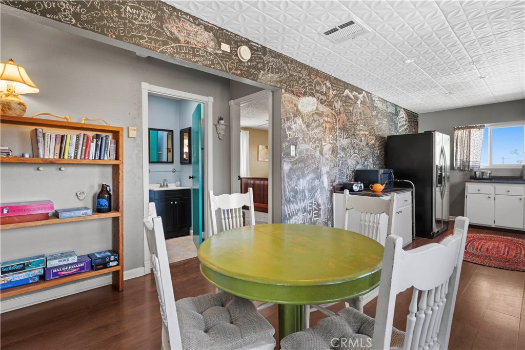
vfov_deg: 68.9
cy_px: 175
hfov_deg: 91.6
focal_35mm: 18
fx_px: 255
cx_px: 262
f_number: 11
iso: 400
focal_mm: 17.5
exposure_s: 1
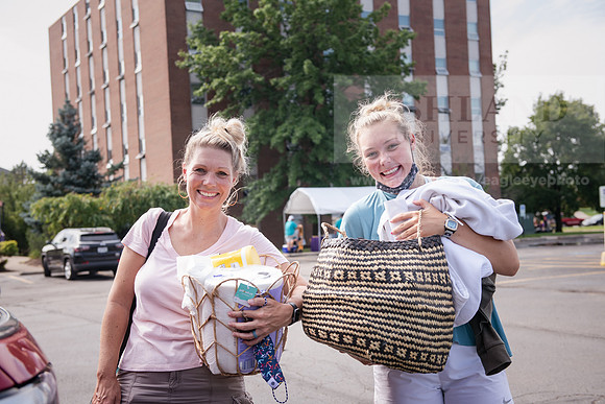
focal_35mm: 48
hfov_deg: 41.1
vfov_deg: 28.1
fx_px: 807
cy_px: 202
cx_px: 302
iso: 200
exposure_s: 1/400
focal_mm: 48
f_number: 4.5
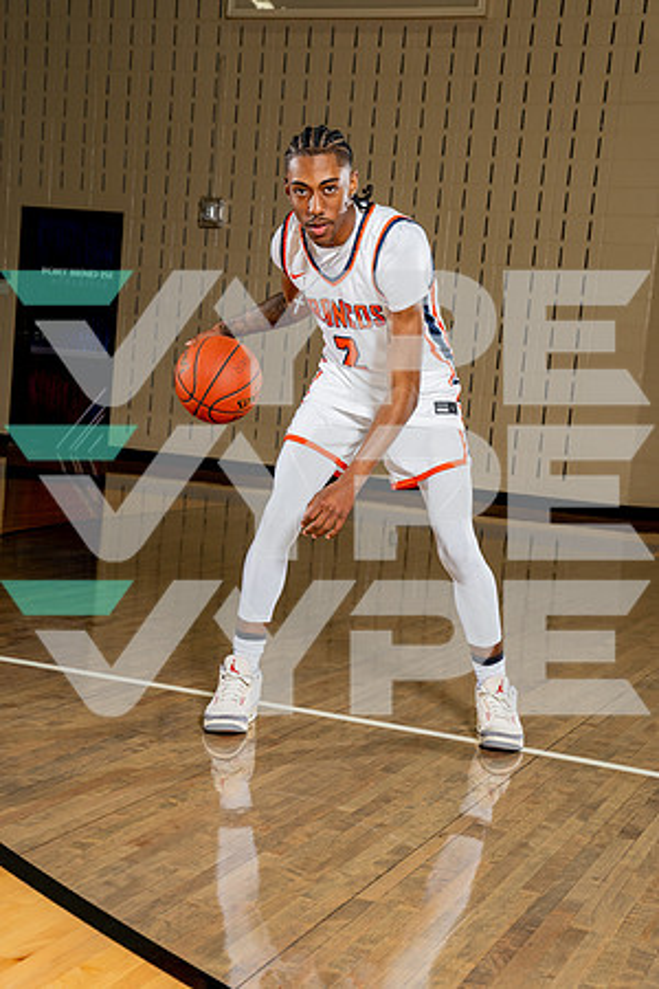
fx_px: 1538
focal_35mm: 56
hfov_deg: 24.2
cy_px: 494
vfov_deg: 35.6
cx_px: 330
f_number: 6.3
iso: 400
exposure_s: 1/250
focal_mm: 56
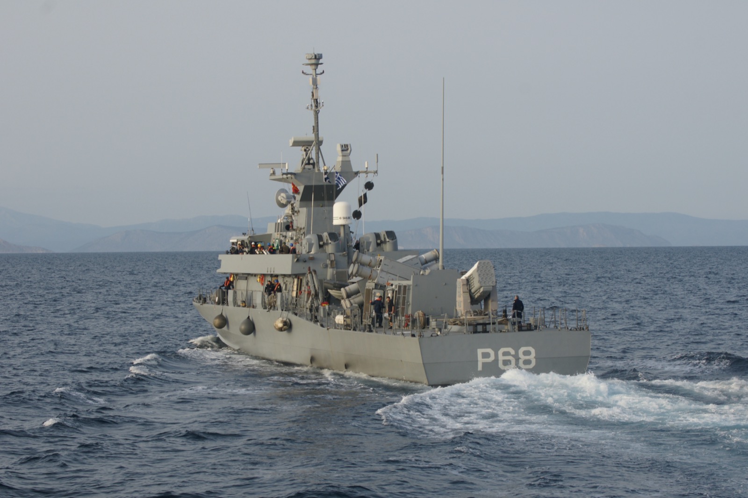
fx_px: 2181
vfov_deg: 13.0
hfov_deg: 19.5
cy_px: 249
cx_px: 374
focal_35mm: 105
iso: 200
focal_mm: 70
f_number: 10
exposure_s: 1/160
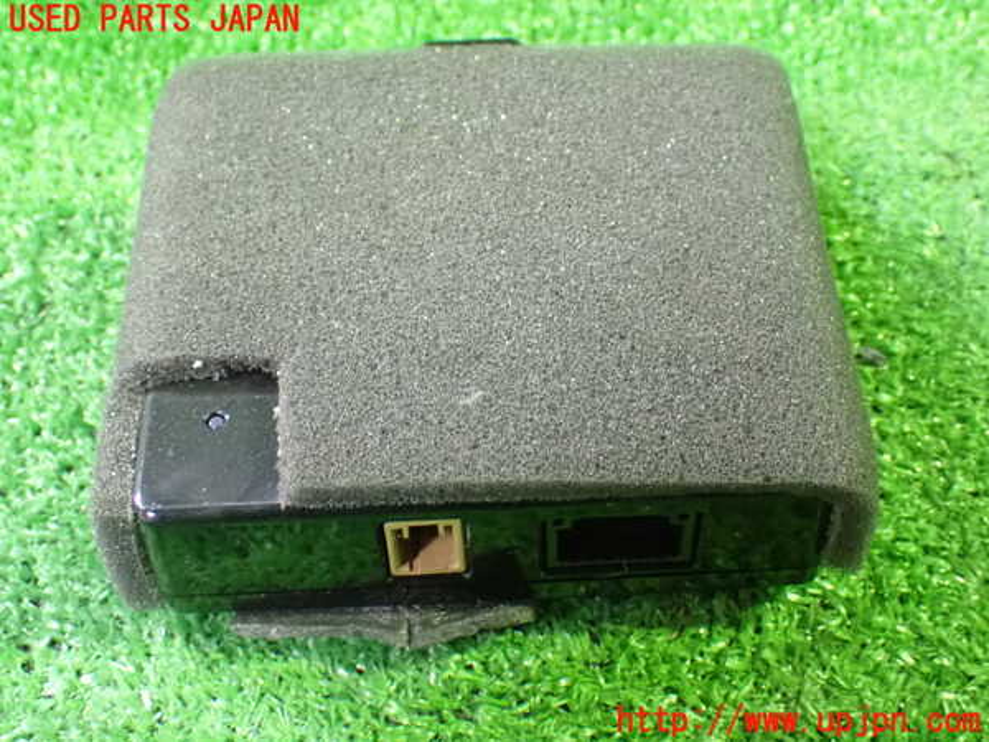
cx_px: 494
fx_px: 1429
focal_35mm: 50
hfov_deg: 38.2
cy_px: 371
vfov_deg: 29.1
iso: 1600
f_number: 3.2
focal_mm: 9.01
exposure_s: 1/25
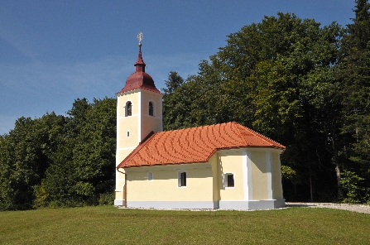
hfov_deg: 57.3
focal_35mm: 33
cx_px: 185
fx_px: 338
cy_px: 122
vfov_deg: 39.8
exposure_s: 1/640
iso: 400
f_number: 13
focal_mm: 22
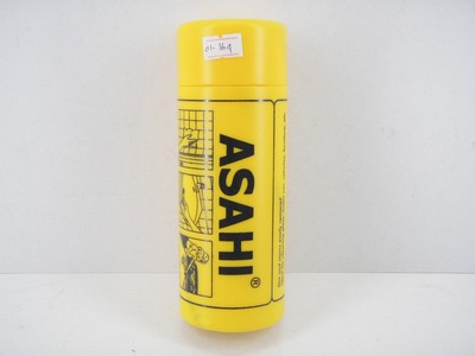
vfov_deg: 28.6
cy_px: 178
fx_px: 700
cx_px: 238
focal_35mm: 51
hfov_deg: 37.5
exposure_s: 1/25
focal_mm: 9.13
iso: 200
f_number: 4
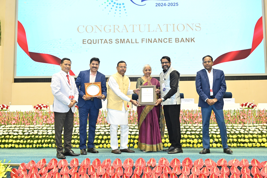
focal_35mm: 34
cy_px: 89
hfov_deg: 55.8
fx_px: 252
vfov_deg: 38.9
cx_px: 134
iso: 1600
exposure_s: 1/100
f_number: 4
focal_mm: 34
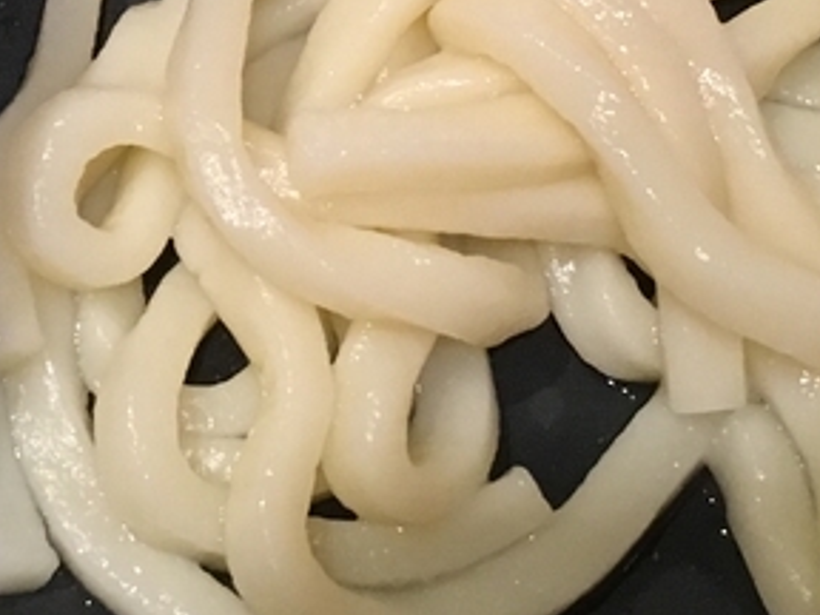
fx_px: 2866
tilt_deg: -59.2
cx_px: 71
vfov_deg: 11.9
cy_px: -159
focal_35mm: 121
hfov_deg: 16.1
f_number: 2.2
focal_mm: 4.15
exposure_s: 1/30
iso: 160
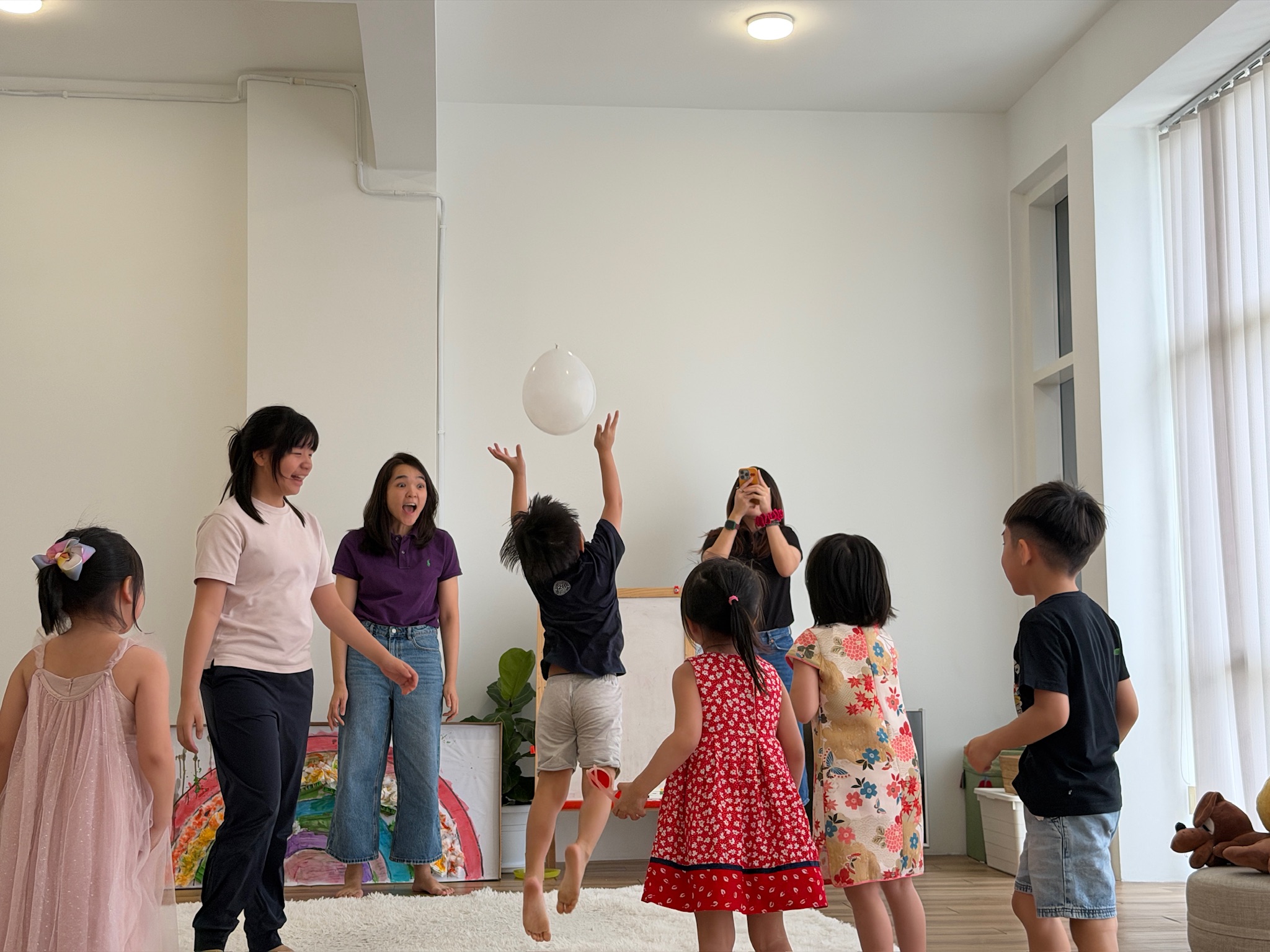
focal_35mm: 48
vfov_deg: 30.3
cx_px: 635
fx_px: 1761
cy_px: 476
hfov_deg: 39.7
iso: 50
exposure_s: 1/156
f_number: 1.78
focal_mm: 6.76
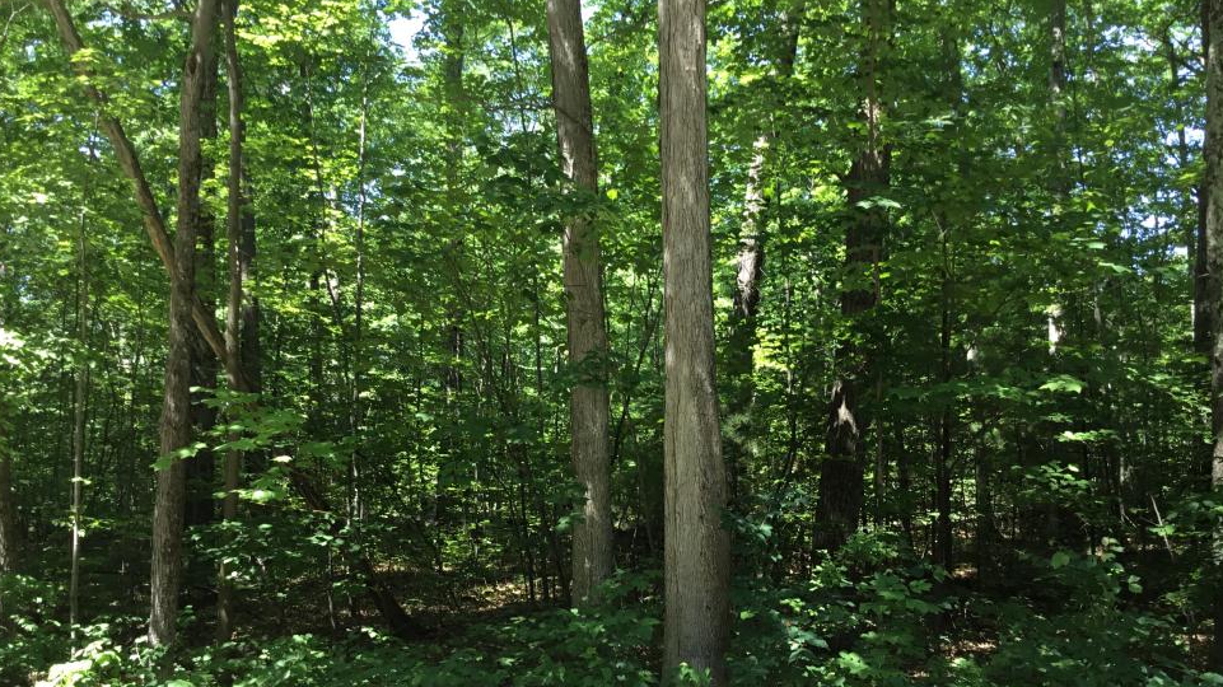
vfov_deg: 32.7
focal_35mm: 36
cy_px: 402
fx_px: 1167
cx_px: 639
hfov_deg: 55.3
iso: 32
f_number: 2.4
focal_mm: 3.3
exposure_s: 1/120
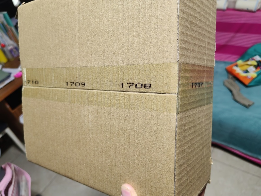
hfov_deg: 65.3
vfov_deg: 51.4
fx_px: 204
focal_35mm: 27
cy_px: 98
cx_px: 130
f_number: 1.9
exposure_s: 1/33.3
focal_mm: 5.52
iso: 320
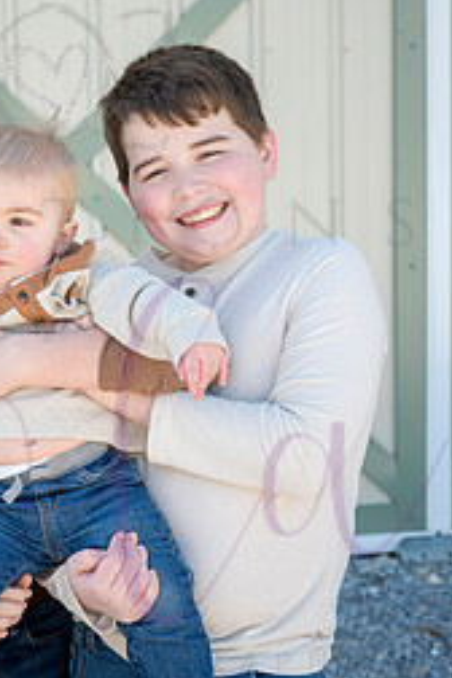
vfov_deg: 22.4
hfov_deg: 14.9
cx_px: 59
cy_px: 317
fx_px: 1714
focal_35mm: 91
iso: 400
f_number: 5
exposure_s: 1/640
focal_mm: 51
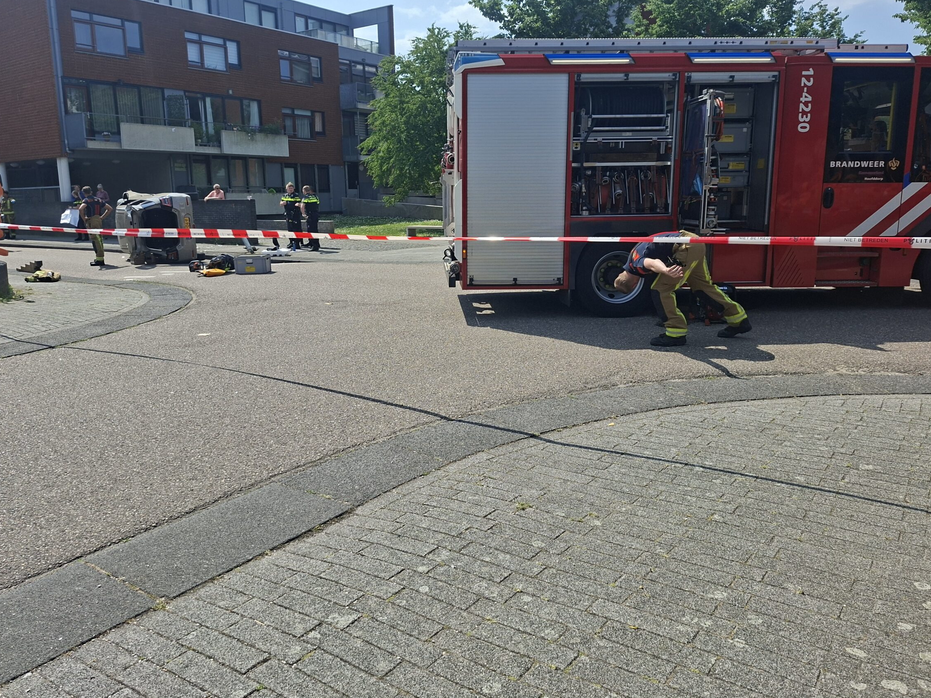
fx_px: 699
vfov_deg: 52.9
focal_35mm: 26
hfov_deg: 67.3
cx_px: 442
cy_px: 305
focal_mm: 5.54
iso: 50
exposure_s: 1/2674
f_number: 1.8
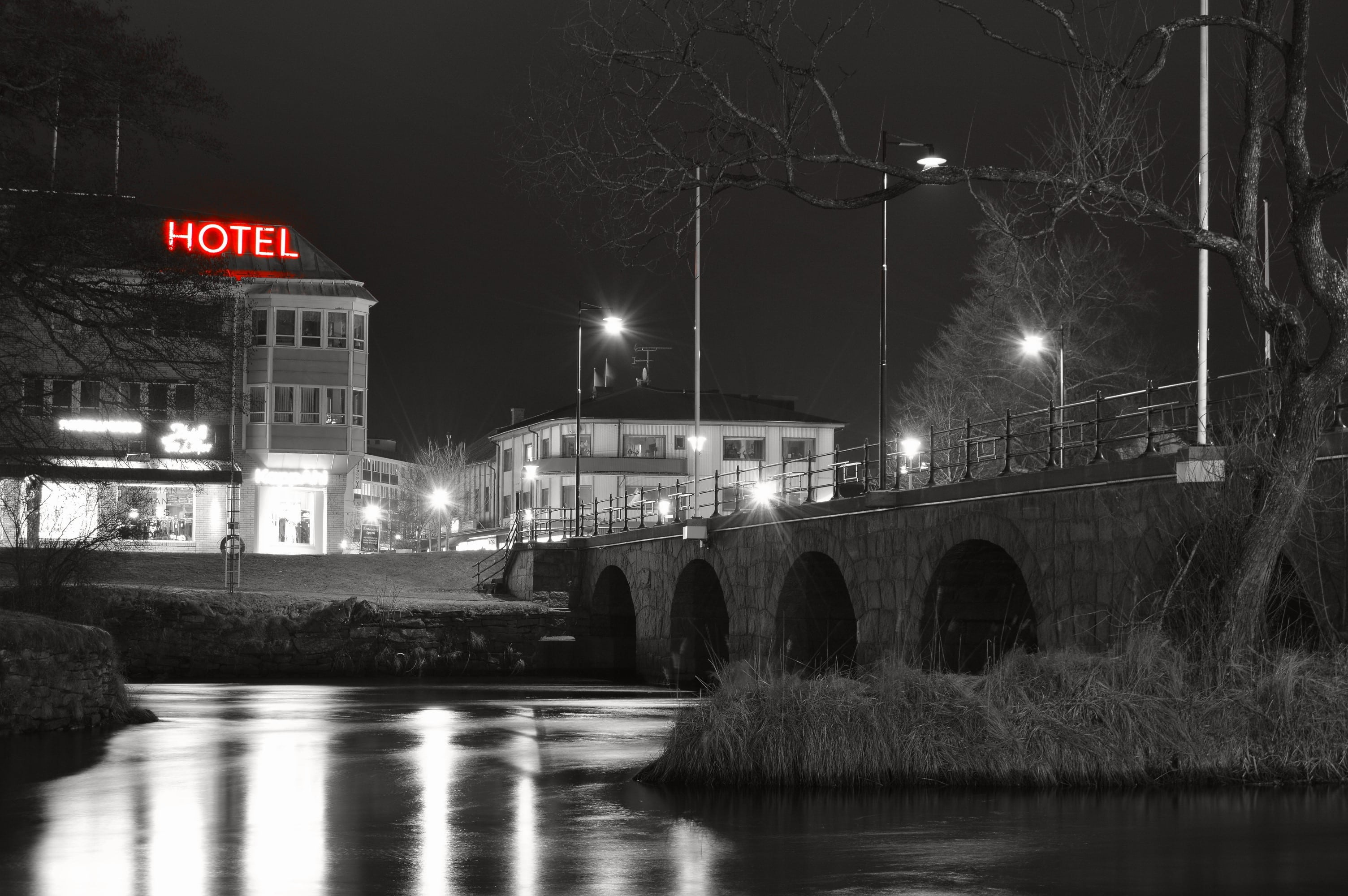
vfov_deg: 22.6
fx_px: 2245
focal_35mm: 60
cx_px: 674
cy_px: 448
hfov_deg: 33.4
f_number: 11
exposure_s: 30
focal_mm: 40
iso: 100
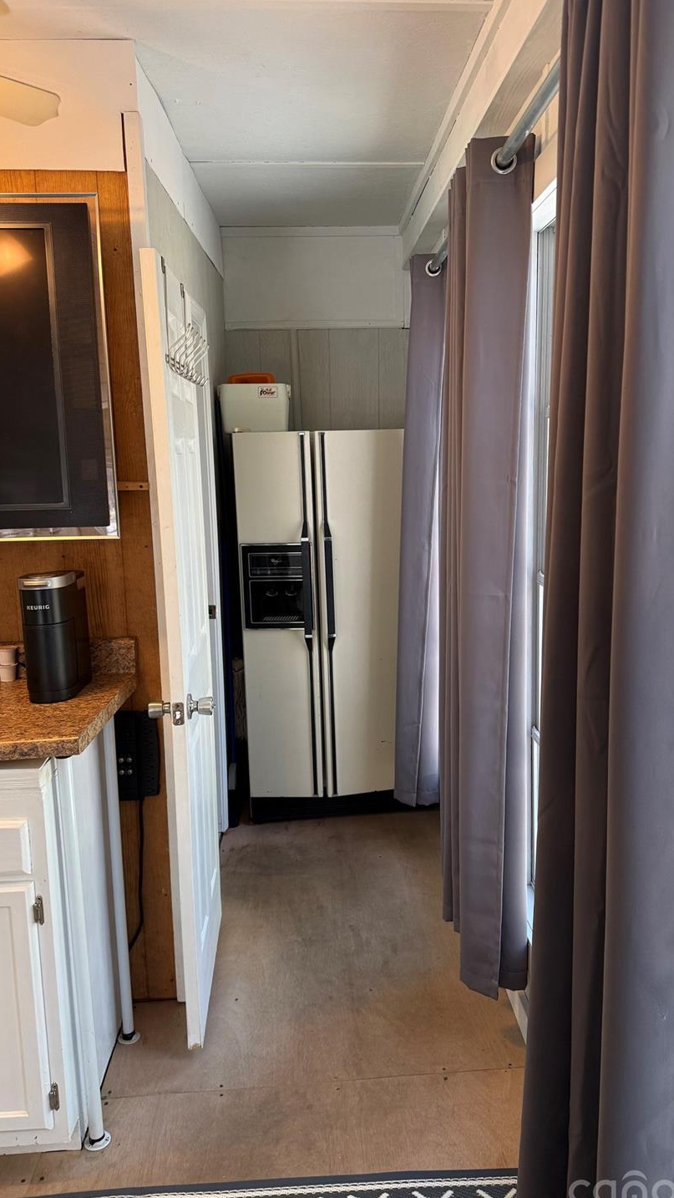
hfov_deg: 41.5
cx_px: 370
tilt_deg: -7.9
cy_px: 586
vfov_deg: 67.9
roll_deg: +1.9
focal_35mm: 28
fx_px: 889
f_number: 1.78
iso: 125
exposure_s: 1/60
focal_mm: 6.76
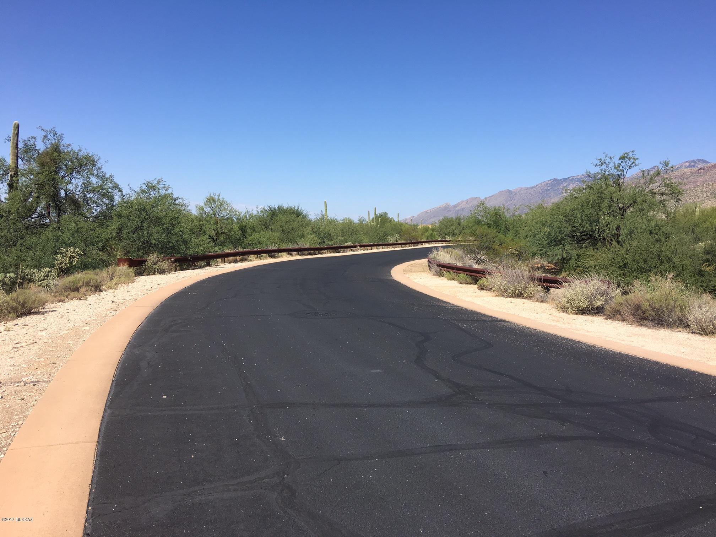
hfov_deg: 61.7
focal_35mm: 29
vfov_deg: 48.2
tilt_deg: -2.4
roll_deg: -1.8
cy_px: 268
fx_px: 600
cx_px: 358
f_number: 2.2
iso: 25
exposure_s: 1/1709
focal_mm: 4.15
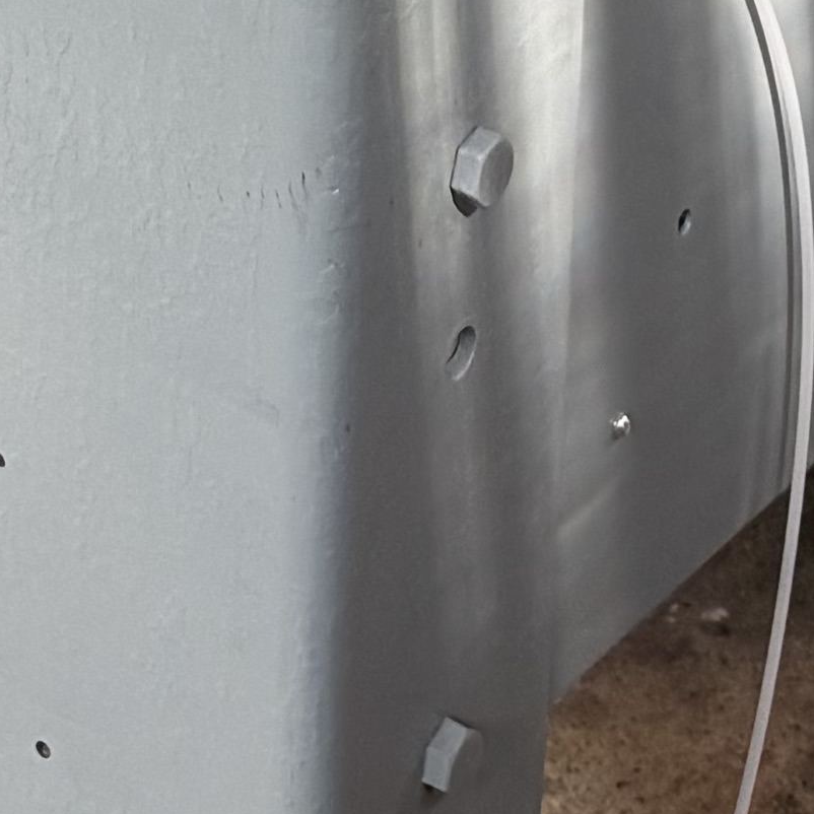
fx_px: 4017
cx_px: -262
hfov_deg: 11.3
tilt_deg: -15.8
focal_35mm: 151
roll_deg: -0.5
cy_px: -987
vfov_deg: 10.3
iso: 200
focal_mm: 6.76
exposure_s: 1/121
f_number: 1.78
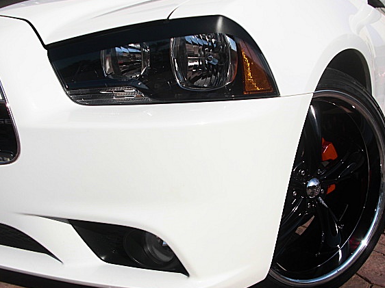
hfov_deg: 45.8
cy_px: 148
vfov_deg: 35.1
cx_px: 196
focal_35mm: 41
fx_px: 456
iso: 50
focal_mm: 6.3
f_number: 7.9
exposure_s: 1/250
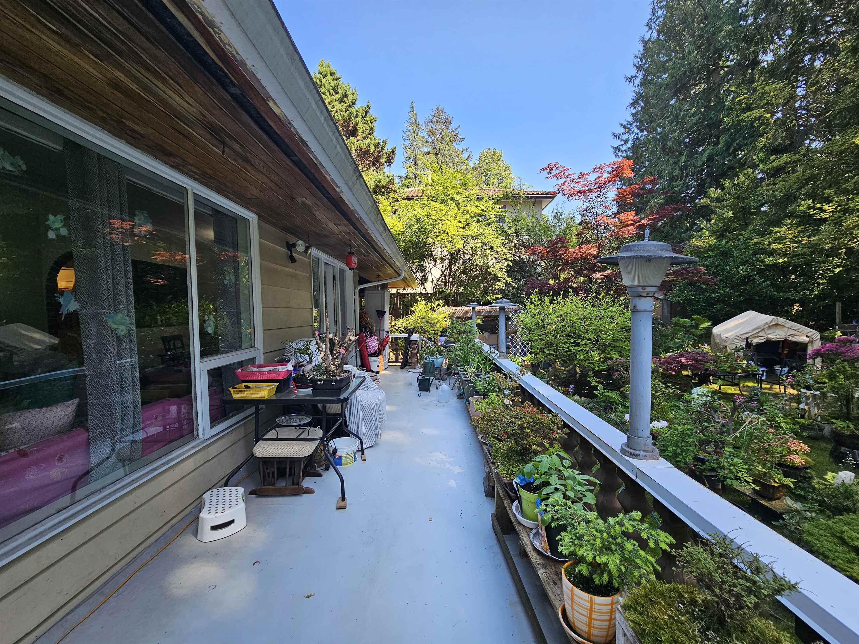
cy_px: 322
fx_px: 323
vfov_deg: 89.9
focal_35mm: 13
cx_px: 430
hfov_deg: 106.2
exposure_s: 1/258
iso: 50
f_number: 2.2
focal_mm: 2.2
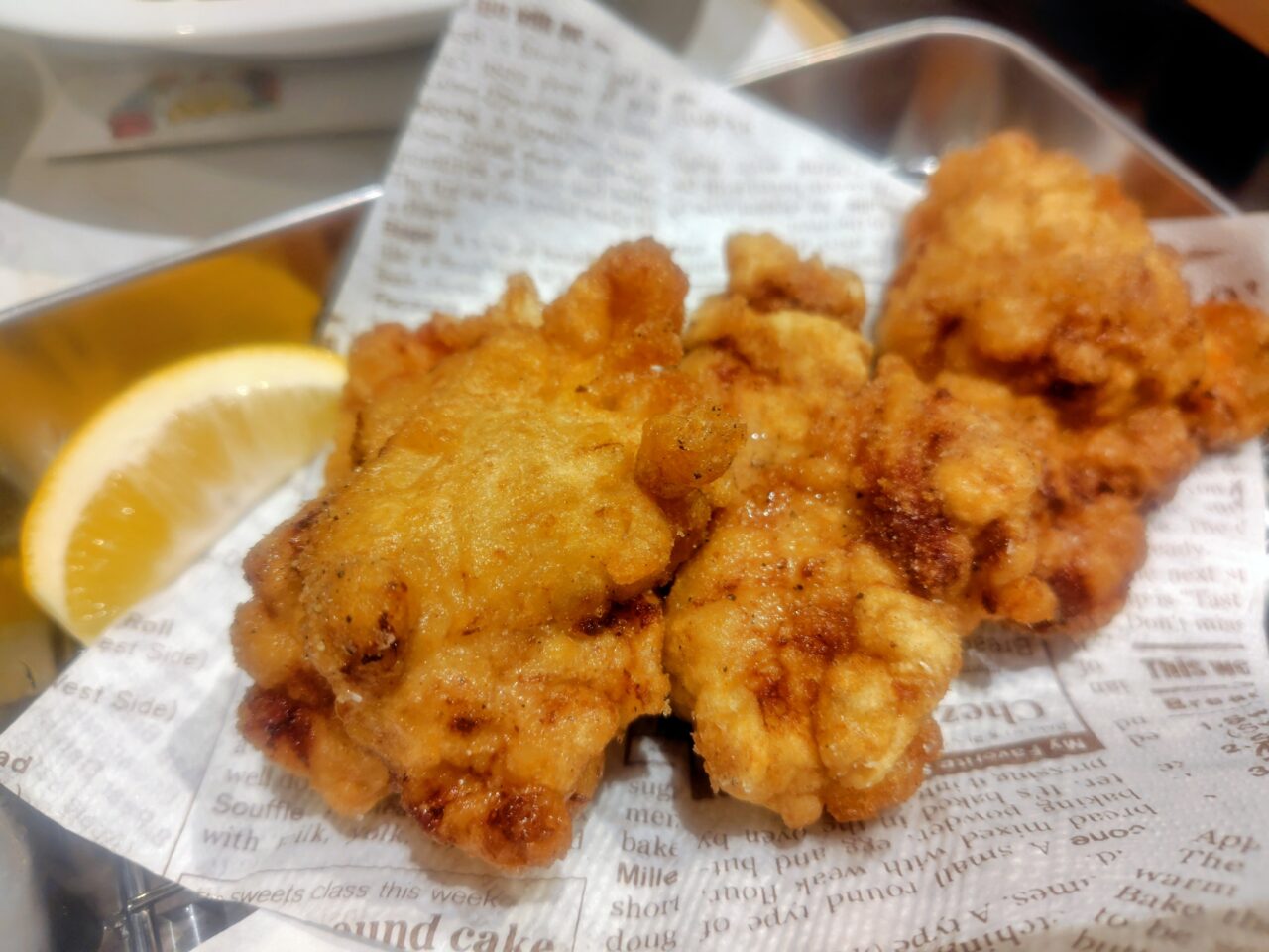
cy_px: 476
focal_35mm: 23
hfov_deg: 73.9
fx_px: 843
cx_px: 634
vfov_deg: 58.9
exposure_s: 1/50
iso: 245
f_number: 1.9
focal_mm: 5.6
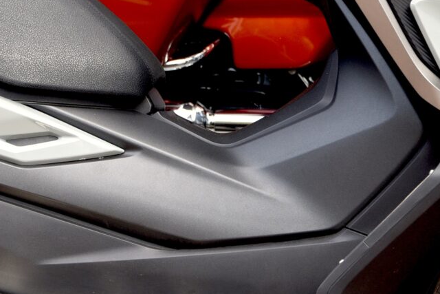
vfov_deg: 5.5
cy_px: -2
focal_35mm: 248
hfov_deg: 8.3
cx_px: -16
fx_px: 3032
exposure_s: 1/100
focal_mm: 62
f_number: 5
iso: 200
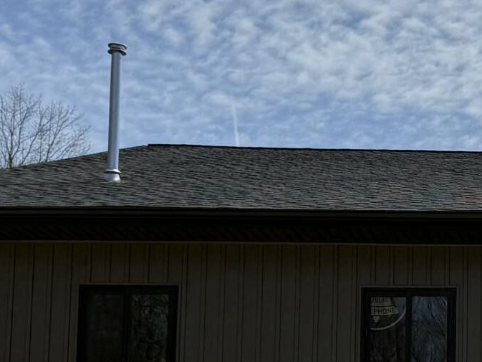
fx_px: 1490
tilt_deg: +7.7
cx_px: 688
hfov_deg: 16.9
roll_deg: +0.7
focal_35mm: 107
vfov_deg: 13.5
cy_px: 419
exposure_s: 1/7353
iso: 80
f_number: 1.78
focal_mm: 6.76
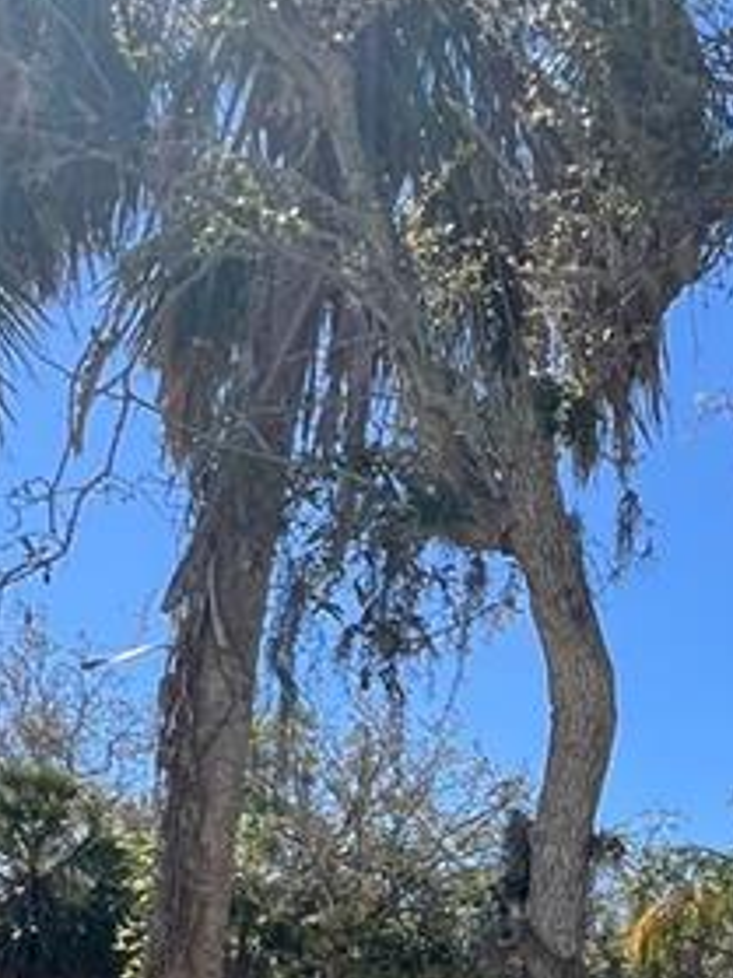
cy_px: 1178
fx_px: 1582
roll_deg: -2.7
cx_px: 817
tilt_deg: +2.5
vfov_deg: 29.5
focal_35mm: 56
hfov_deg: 24.3
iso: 32
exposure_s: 1/737
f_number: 1.8
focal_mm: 1.57
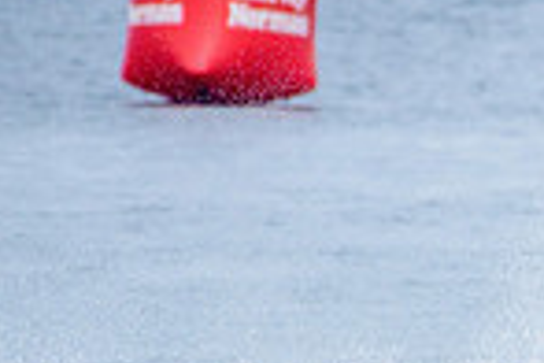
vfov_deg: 0.7
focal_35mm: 1978
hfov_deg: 1.0
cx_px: 921
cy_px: 483
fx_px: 29887
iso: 450
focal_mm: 500
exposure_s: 1/2000
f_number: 5.6
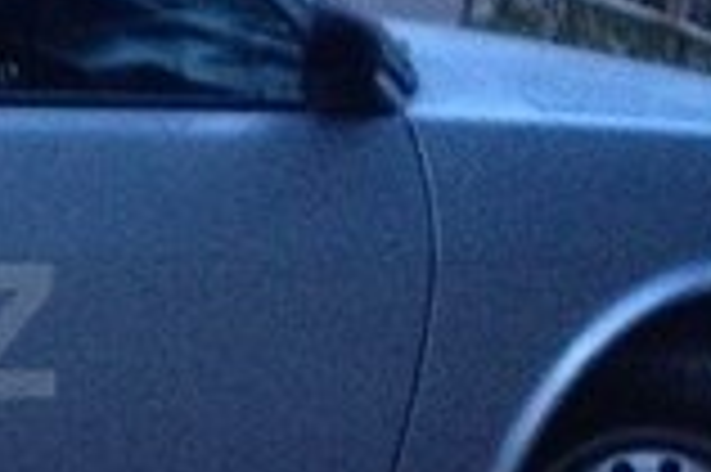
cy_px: 330
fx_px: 2999
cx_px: -405
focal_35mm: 152
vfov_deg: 9.0
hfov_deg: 12.7
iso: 320
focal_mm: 4.28
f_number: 2.4
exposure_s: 1/17
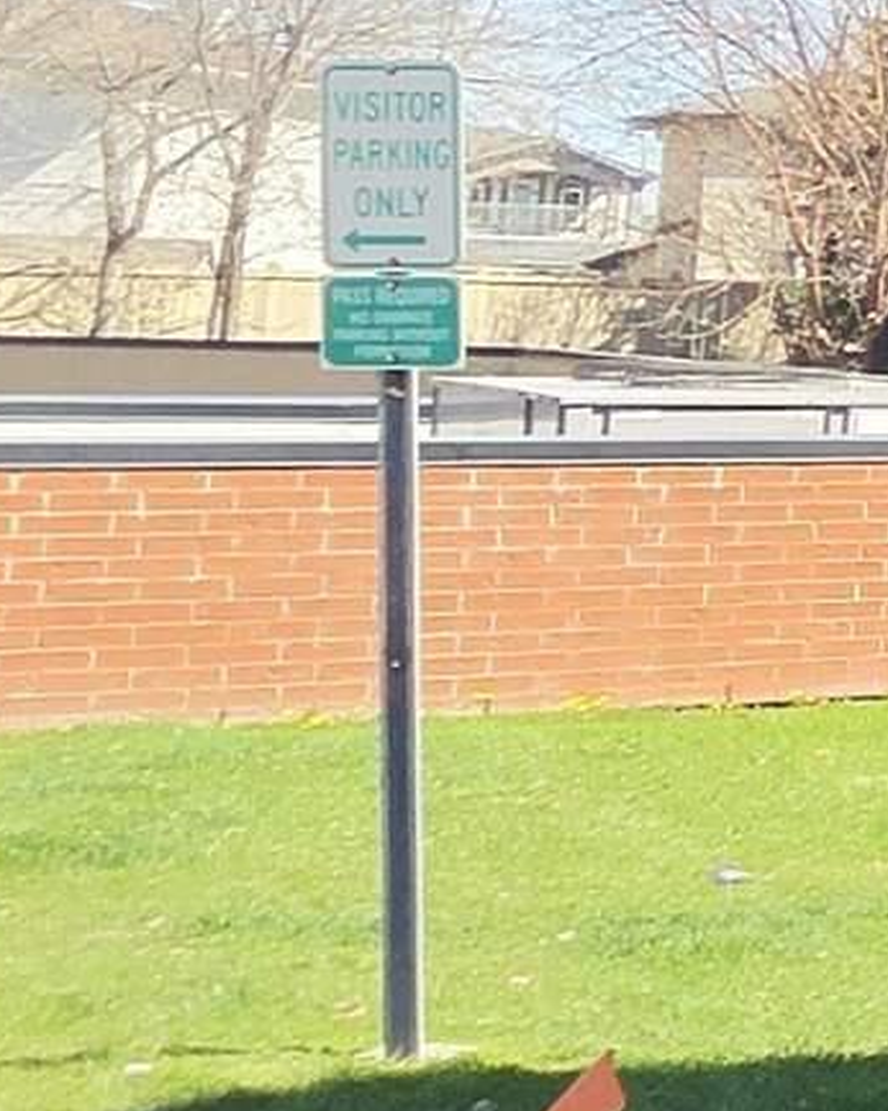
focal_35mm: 90
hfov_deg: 9.1
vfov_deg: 20.9
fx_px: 2959
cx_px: 3249
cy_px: 133
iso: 100
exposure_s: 1/1484
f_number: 2.2
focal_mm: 2.2
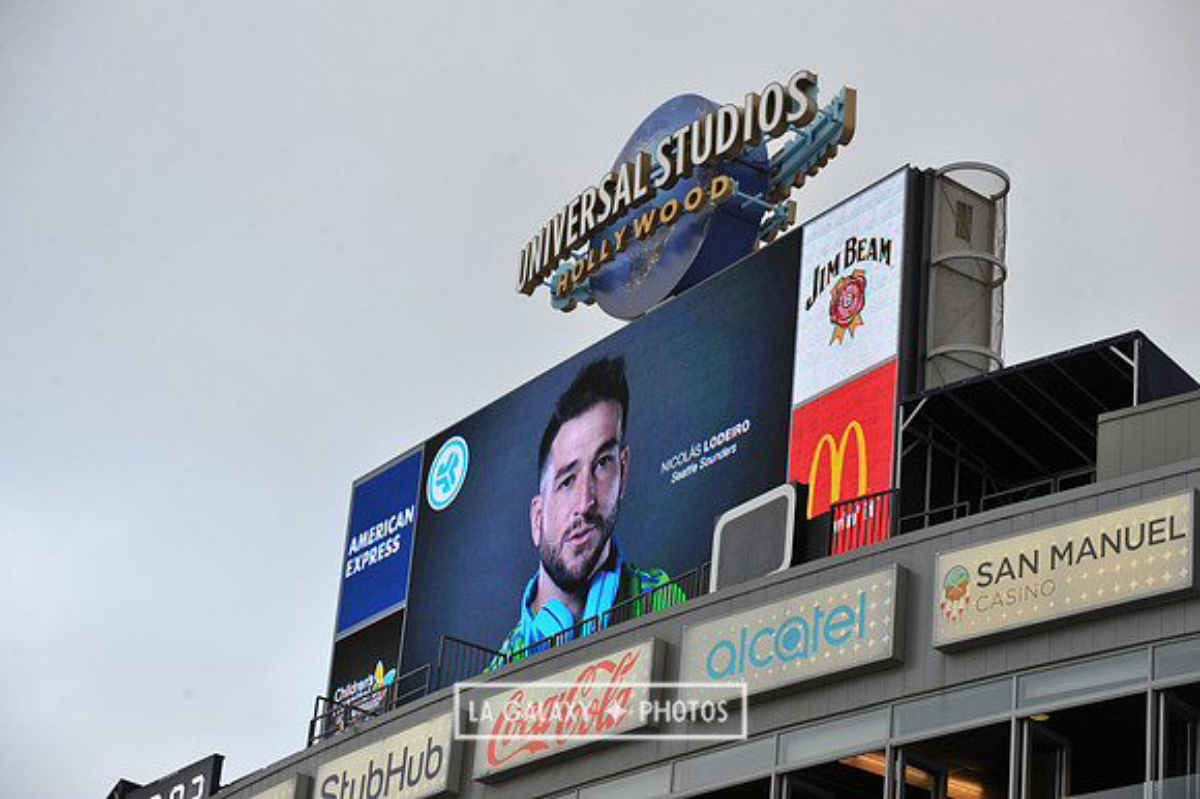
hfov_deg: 20.0
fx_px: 3398
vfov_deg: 13.4
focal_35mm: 102
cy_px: 400
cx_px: 600
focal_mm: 102
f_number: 7.1
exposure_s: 1/200
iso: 400
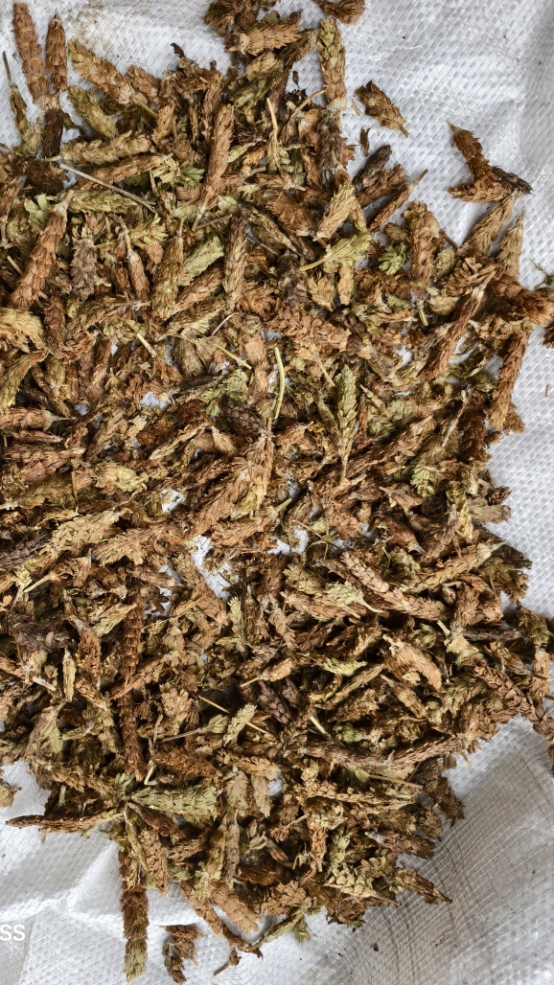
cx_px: 187
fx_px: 679
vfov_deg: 71.9
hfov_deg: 43.8
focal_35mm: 26
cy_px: 487
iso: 411
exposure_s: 1/2611
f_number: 1.57
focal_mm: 5.6
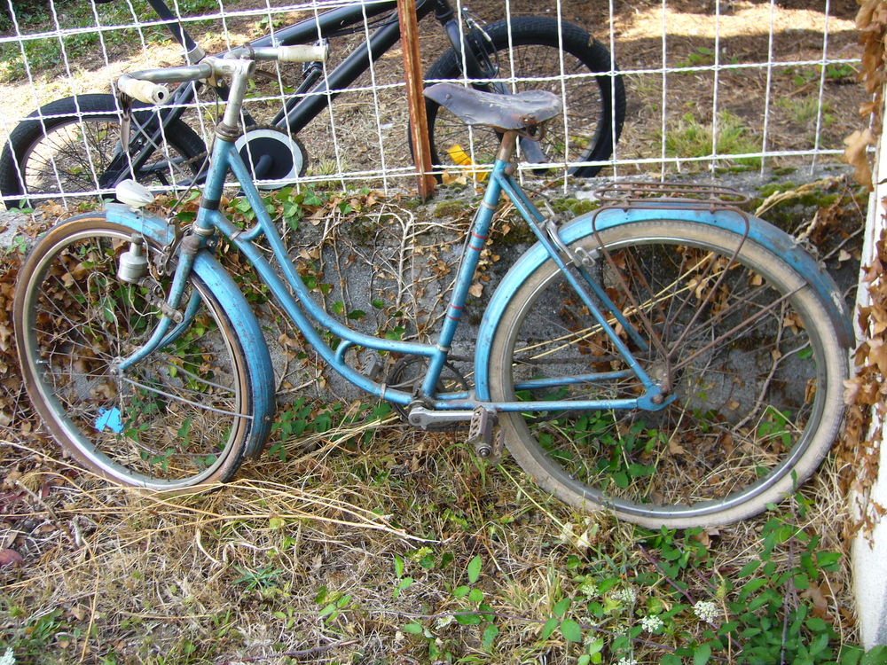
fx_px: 1025
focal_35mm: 40
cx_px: 444
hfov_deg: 46.8
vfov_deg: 36.0
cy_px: 332
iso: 100
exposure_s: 1/200
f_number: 3
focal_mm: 6.6
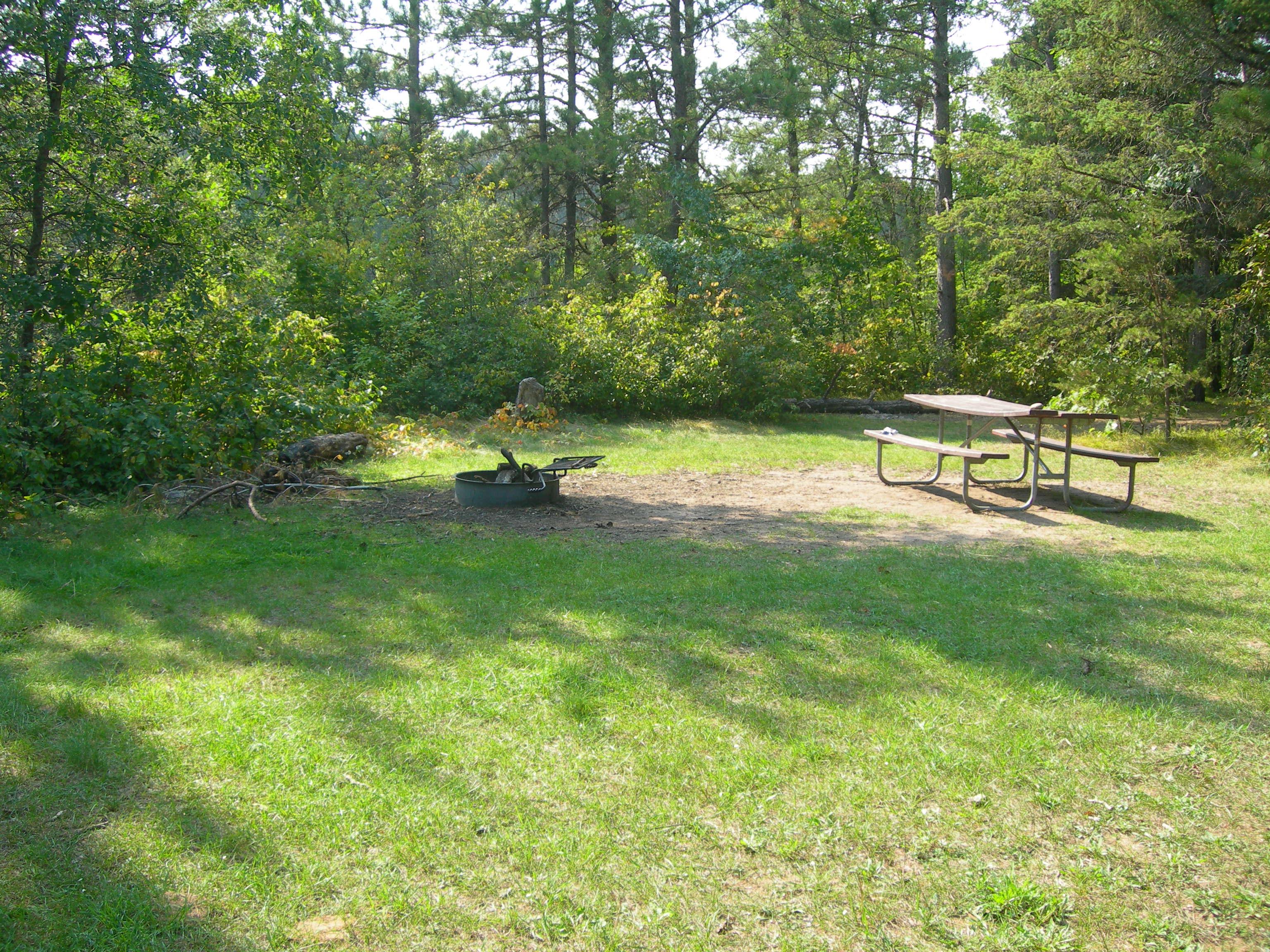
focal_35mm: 38
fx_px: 1394
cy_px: 476
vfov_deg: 37.7
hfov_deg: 49.0
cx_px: 635
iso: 50
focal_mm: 7.8
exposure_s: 1/202
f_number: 2.8
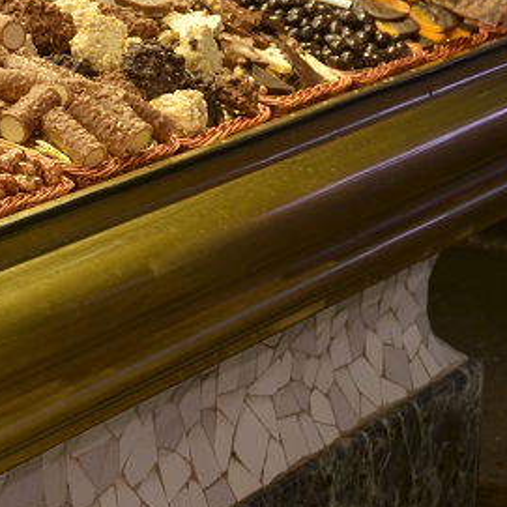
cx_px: -113
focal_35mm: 185
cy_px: 136
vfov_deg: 9.4
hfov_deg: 9.3
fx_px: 3066
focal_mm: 50
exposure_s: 1/160
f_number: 5
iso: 400
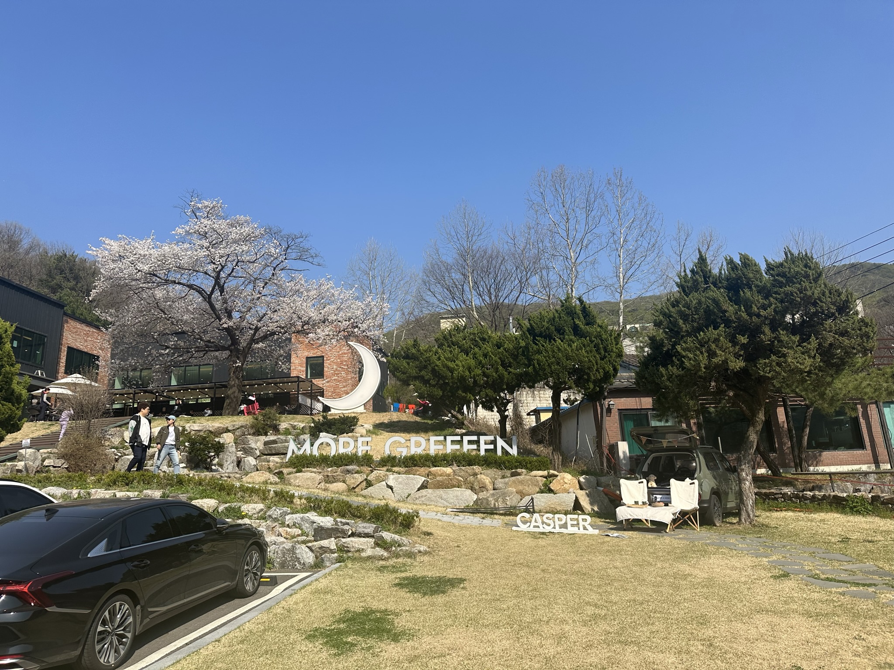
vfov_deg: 56.8
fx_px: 620
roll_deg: +3.7
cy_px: 335
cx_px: 447
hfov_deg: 71.6
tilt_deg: +14.2
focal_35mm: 24
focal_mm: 6.86
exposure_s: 1/5000
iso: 80
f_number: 1.78
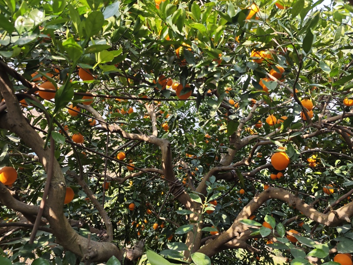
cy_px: 132
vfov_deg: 58.9
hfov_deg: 73.9
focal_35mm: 23
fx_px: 235
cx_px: 176
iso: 50
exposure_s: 1/429
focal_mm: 6.55
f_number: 1.6
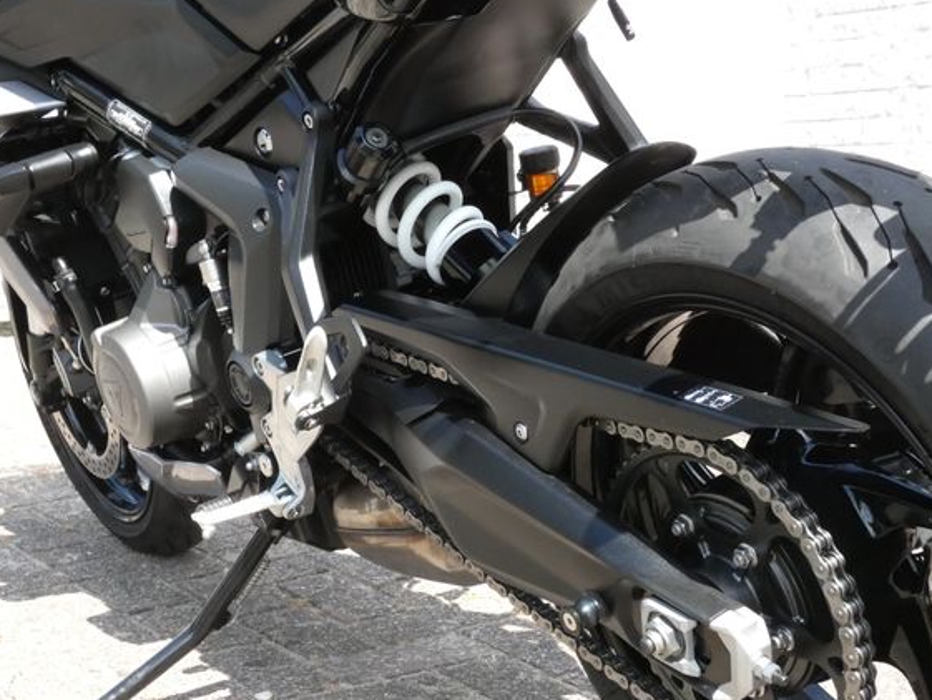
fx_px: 1535
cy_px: 334
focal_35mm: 57
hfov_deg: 33.8
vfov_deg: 25.7
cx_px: 445
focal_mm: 9
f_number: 5
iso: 800
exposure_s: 1/800
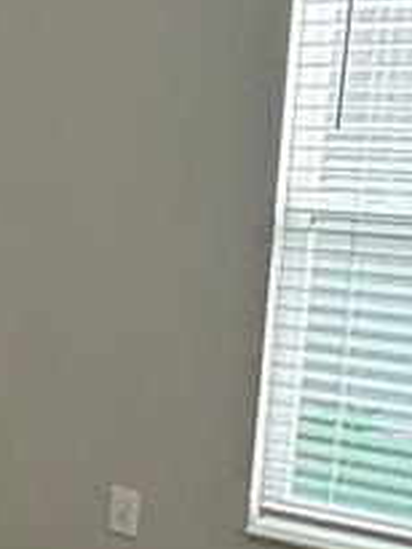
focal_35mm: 82
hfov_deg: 15.7
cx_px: -308
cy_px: 354
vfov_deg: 23.7
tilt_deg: -12.5
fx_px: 1300
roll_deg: +0.7
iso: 250
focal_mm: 2.22
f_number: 2.2
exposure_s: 1/120
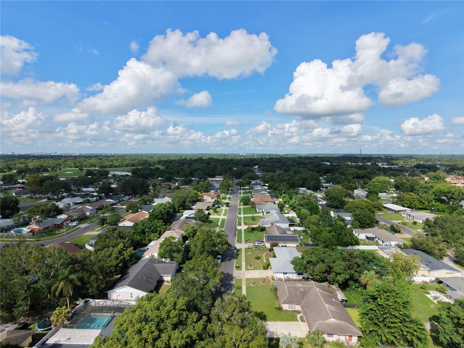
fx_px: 214
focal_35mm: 16
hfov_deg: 94.5
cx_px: 232
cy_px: 174
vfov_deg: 78.1
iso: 100
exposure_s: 1/800
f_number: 2.2
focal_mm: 3.05
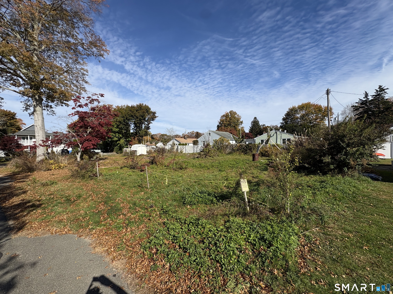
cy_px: 147
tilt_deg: +0.6
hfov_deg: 102.1
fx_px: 159
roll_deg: +2.0
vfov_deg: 85.7
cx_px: 196
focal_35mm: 14
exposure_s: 1/2494
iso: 50
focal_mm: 2.22
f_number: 2.2
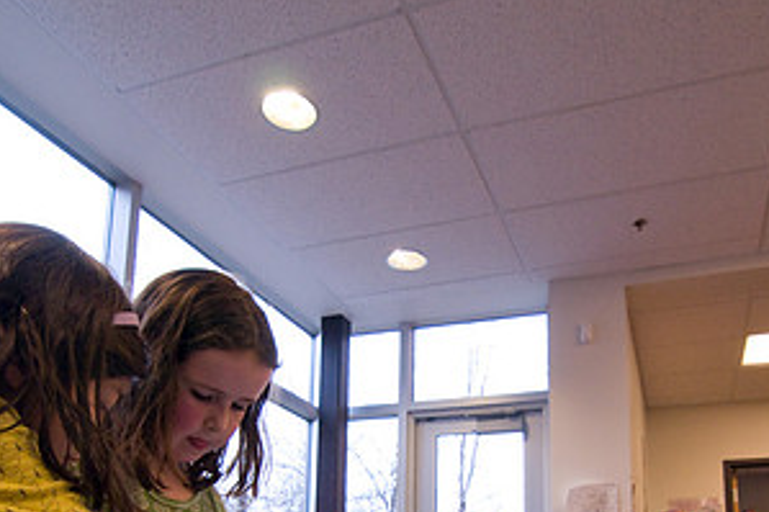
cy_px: 490
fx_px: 682
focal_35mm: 32
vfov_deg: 37.5
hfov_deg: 58.4
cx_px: 455
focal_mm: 11
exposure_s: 1/90
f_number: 4.8
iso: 1000
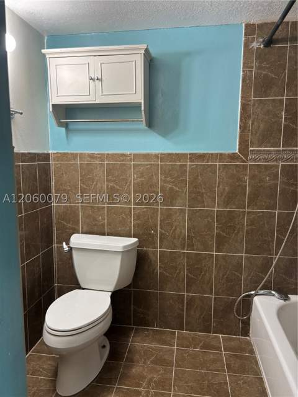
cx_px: 149
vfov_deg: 67.3
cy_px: 198
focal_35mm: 26
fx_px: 298
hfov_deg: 53.1
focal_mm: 5.96
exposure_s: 1/60
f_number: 1.6
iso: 125
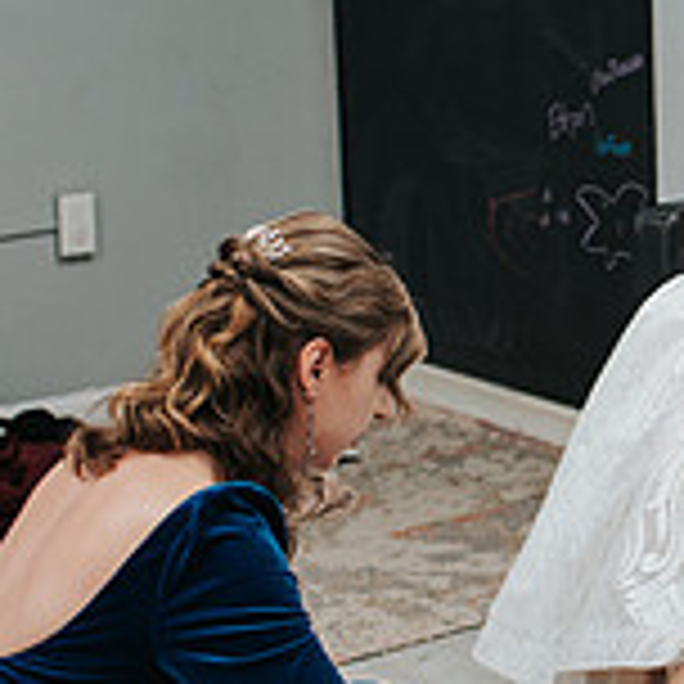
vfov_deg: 14.0
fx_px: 2794
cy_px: 389
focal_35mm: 125
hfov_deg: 13.5
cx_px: 862
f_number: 2.8
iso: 500
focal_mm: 35
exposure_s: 1/320
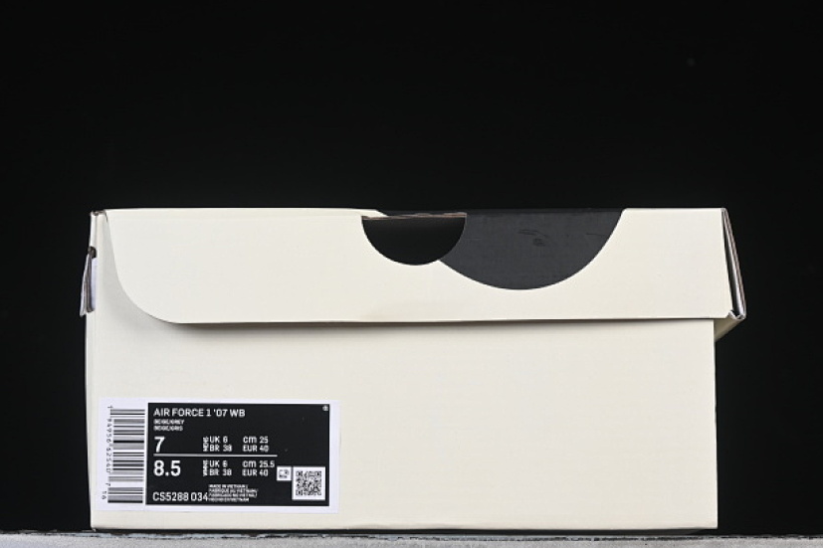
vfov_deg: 14.0
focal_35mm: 98
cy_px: 313
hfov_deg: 20.8
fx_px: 2240
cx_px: 406
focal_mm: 50
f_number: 8
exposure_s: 1/80
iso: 160
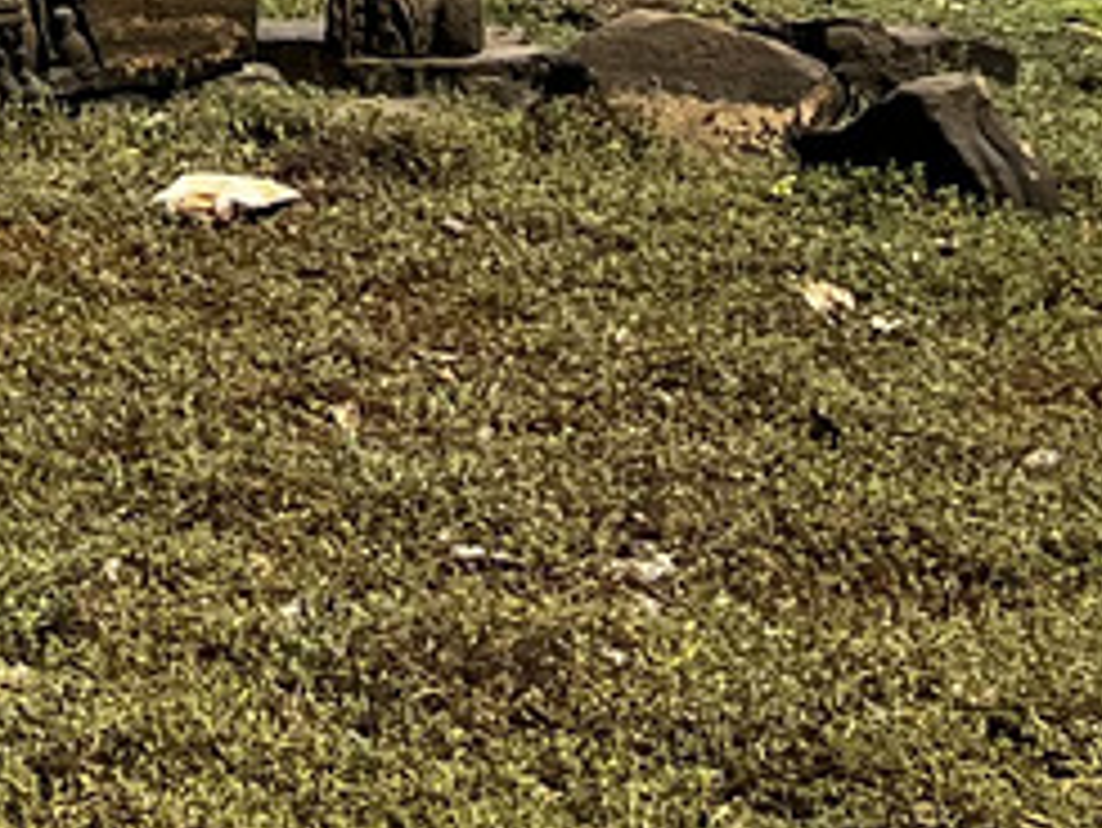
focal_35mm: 170
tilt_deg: +5.6
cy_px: -1282
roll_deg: +0.6
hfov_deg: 10.6
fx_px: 5415
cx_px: -1183
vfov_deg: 8.0
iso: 50
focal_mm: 5.7
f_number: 1.5
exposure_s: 1/5076
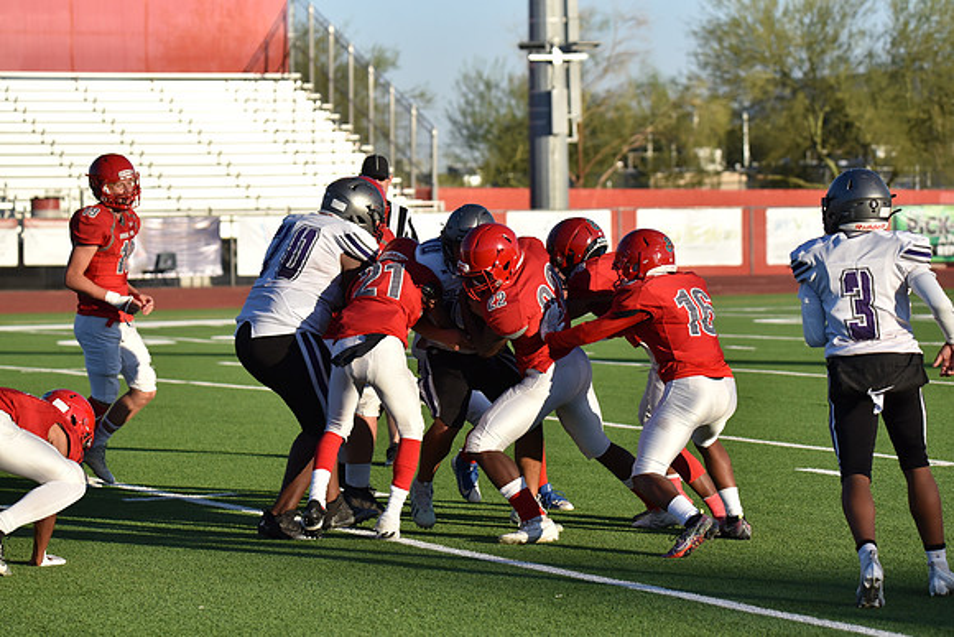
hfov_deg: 13.7
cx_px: 477
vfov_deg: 9.2
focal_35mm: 150
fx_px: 3976
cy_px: 318
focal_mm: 150
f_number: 5.6
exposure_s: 1/4000
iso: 900
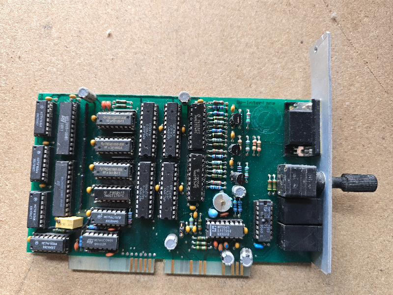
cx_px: 196
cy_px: 148
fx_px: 261
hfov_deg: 73.9
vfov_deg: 58.9
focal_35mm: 23
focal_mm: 6.3
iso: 320
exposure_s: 1/90.1
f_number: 1.7
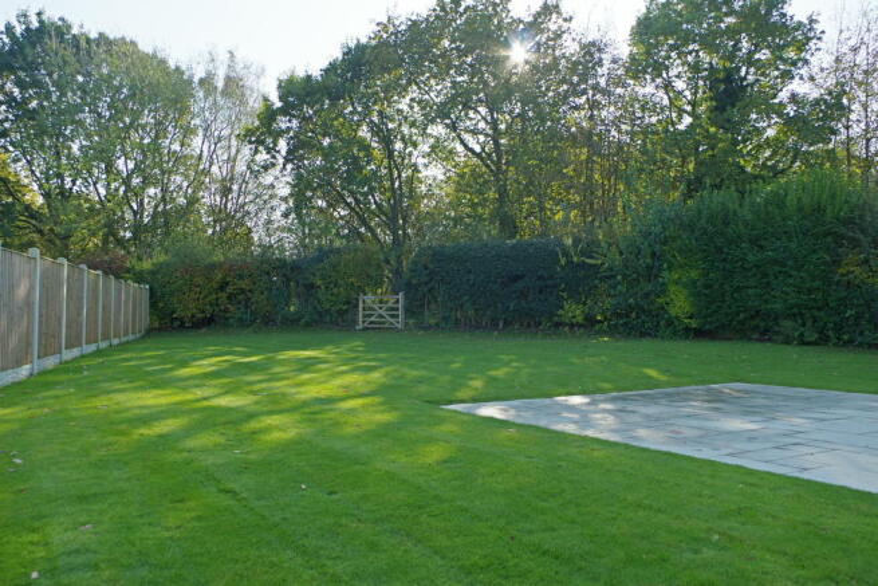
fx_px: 659
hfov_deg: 67.4
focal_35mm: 27
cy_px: 293
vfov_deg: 48.0
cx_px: 439
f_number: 5
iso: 200
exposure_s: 1/250
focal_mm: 18
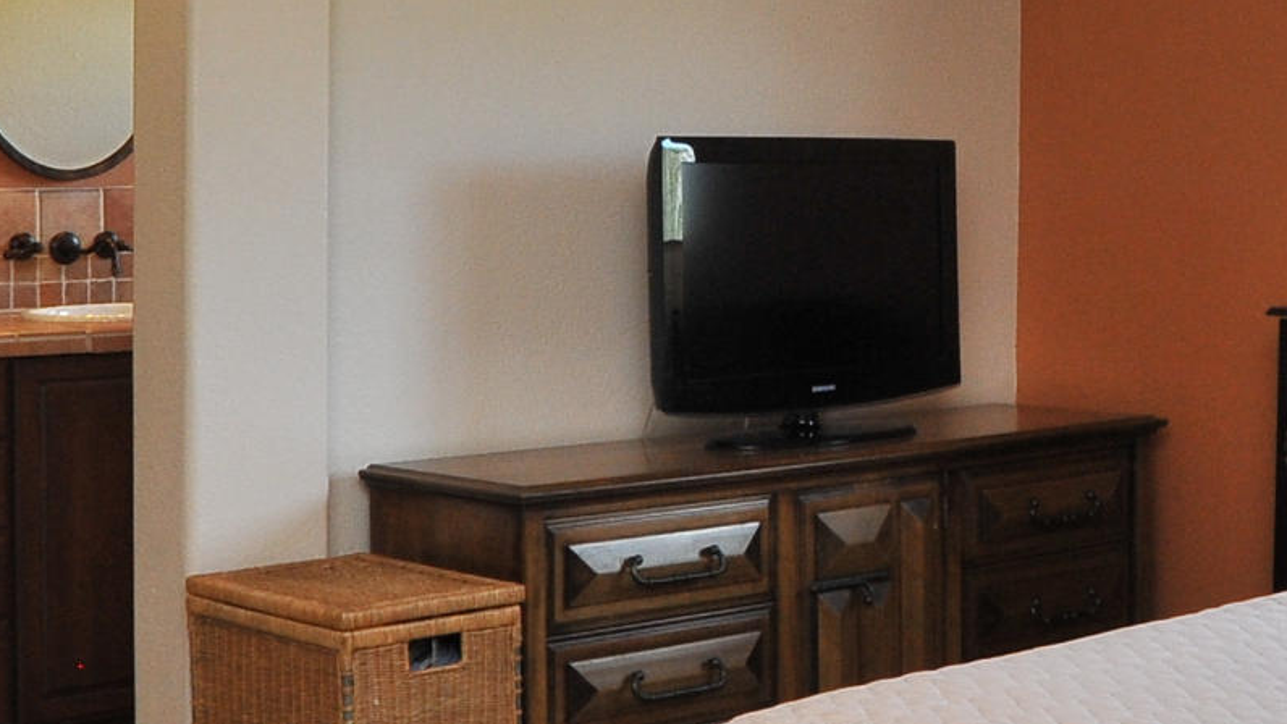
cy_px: 176
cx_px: 1049
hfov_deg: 29.0
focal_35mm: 71
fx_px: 2423
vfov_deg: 16.9
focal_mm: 18
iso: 1250
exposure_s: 1/50
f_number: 10
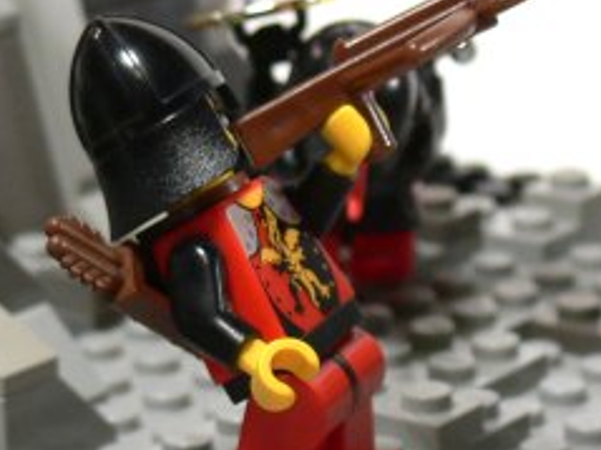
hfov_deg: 12.3
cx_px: 194
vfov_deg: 9.2
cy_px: 302
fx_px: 2794
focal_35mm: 161
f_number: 3.2
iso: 80
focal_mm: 10.2
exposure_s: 1/20
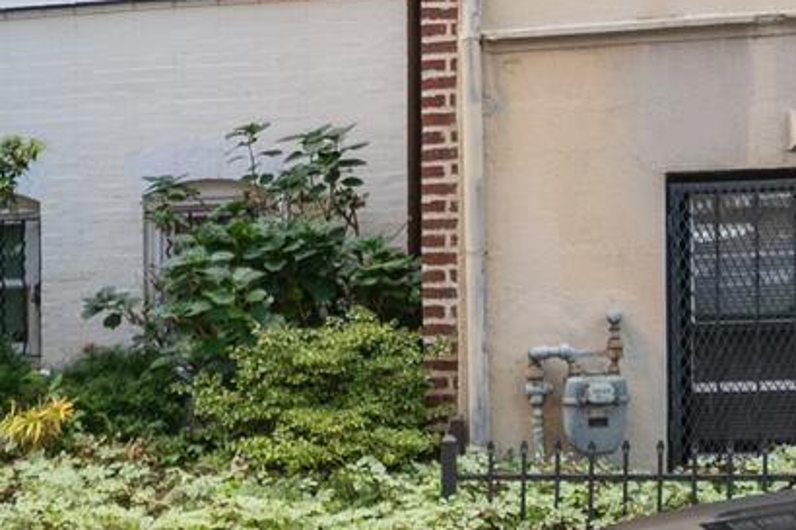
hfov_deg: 26.2
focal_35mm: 75
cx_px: 93
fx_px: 1658
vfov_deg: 15.6
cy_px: -424
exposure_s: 1/60
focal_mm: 10
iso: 200
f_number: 8
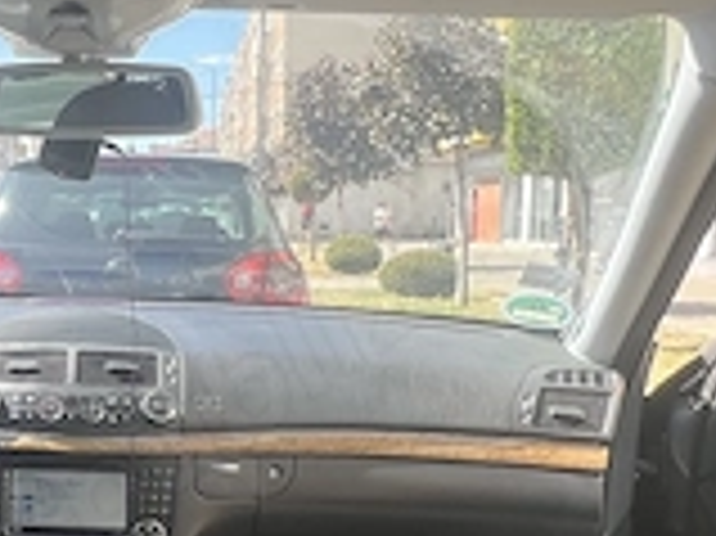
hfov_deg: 35.8
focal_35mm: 49
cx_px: 32
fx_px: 1013
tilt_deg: -7.1
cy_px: 374
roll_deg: -0.7
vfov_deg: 29.4
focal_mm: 1.57
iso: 32
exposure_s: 1/245
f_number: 1.8
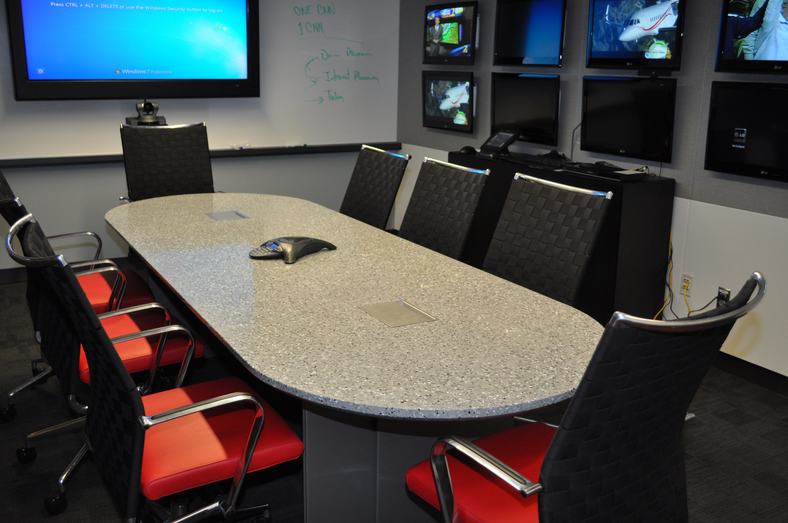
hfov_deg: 53.2
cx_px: 394
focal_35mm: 36
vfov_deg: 36.8
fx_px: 787
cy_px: 262
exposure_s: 1/60
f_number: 4
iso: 720
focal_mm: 24
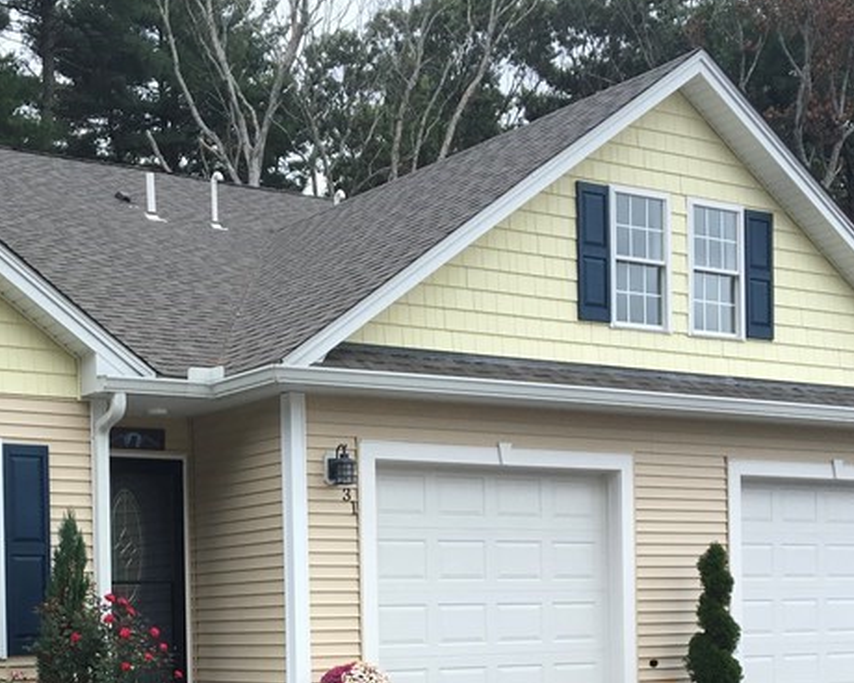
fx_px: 1592
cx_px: 230
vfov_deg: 23.5
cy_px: 625
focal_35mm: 63
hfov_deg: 29.6
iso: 25
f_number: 2.2
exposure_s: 1/674
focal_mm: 4.15
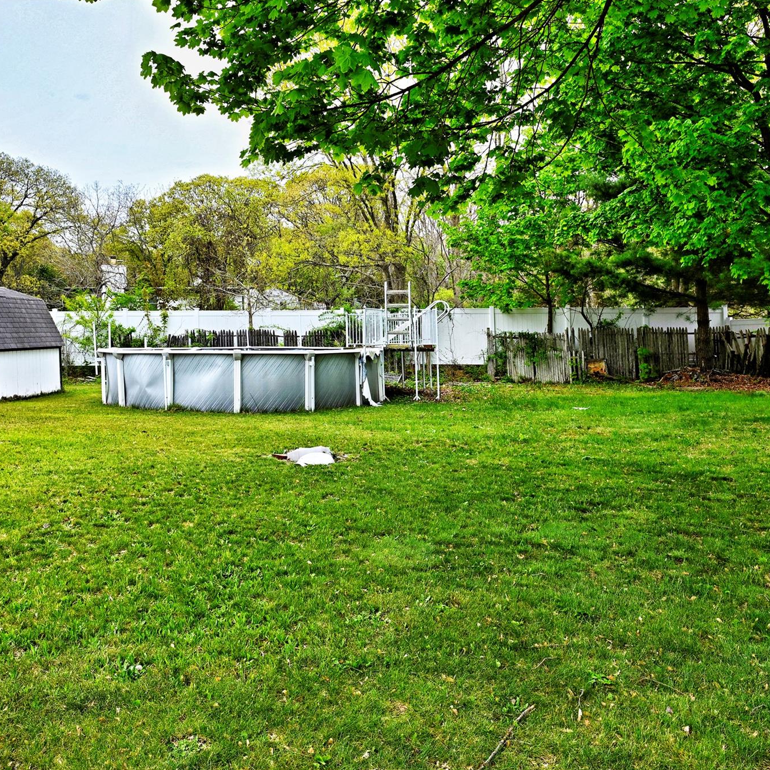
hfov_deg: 52.3
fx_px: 780
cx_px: 323
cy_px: 388
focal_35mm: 31
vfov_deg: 52.5
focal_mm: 24
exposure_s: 1/500
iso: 400
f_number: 8
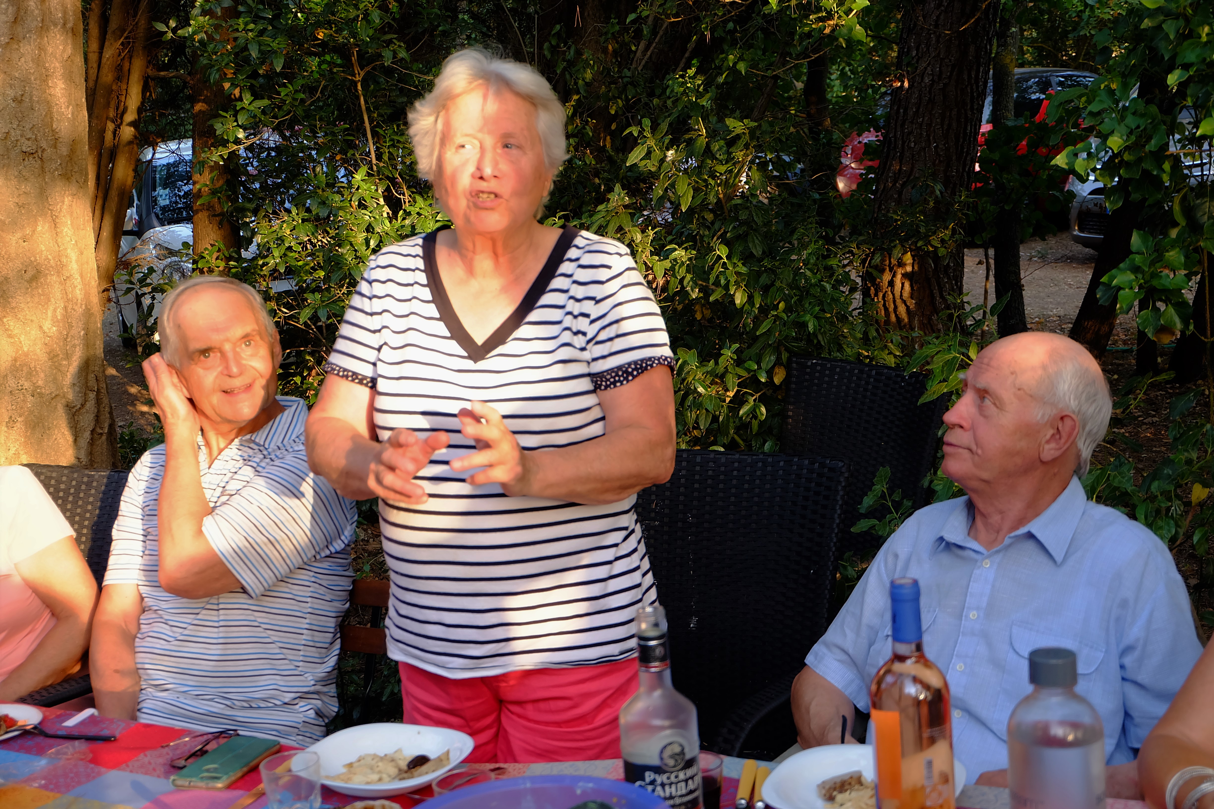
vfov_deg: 27.5
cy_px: 404
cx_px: 607
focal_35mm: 49
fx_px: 1652
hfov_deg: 40.3
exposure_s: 1/80
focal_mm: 32.5
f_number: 5
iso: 400
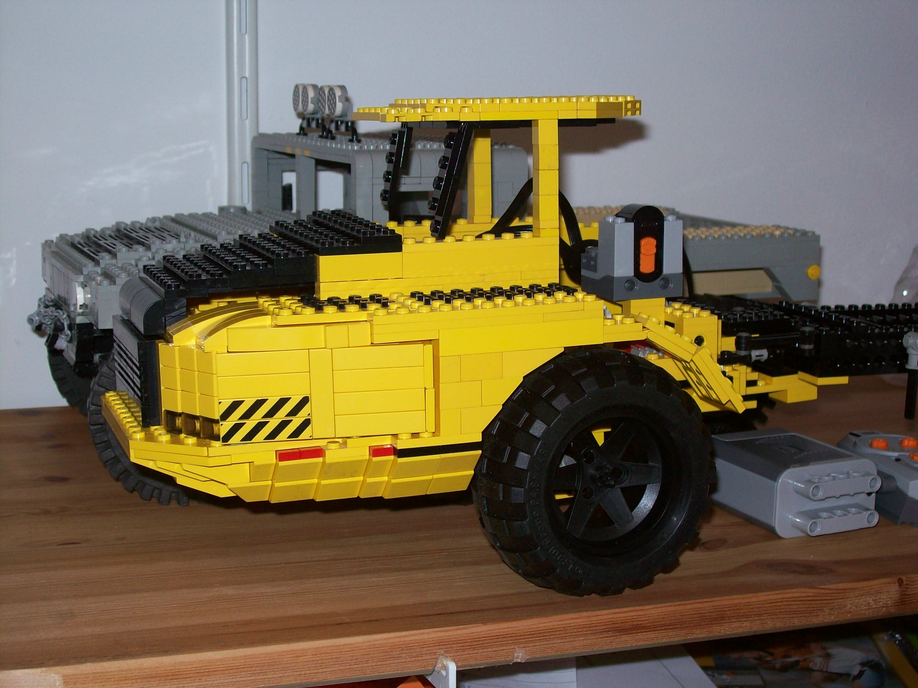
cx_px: 459
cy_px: 344
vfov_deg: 26.1
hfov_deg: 34.3
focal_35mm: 56
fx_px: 1485
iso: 80
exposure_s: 1/84.5
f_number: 3.4
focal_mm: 9.4
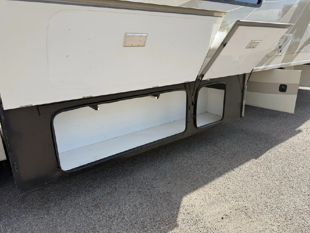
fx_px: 215
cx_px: 155
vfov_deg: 56.8
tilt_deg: -15.1
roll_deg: +1.3
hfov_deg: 71.6
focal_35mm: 24
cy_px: 116
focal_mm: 6.76
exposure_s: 1/2169
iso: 80
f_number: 1.78
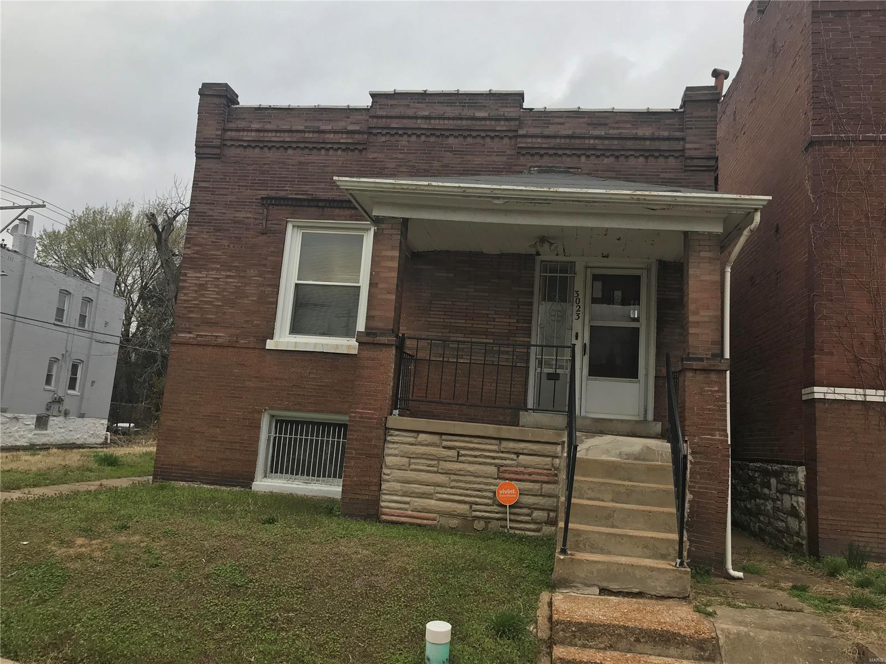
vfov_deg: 49.7
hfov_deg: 63.4
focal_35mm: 28
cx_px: 443
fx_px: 717
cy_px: 332
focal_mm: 3.99
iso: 20
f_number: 1.8
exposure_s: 1/441
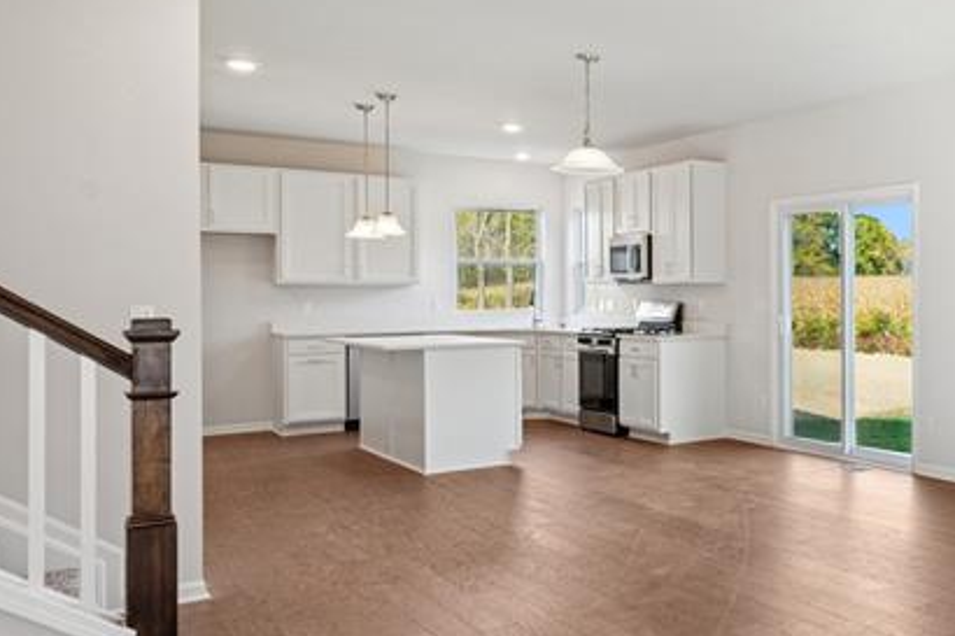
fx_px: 928
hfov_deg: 41.9
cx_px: 1071
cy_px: 281
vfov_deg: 37.8
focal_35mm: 35
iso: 80
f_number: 9
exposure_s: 1/5
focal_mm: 14
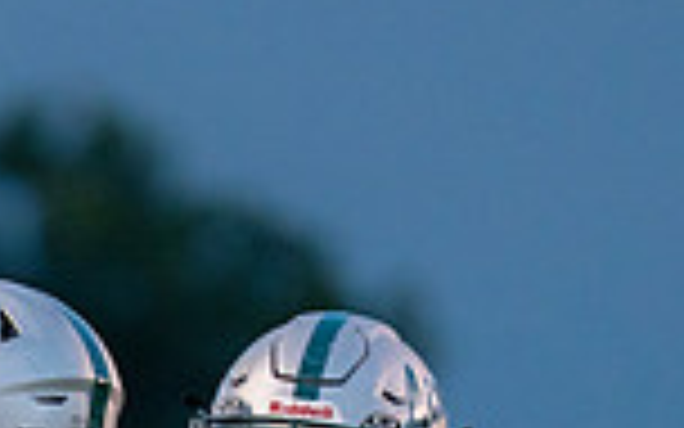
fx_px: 21848
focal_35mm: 1172
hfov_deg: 1.8
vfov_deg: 1.1
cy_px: 937
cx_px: -357
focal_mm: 200
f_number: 2.8
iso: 1250
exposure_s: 1/1250
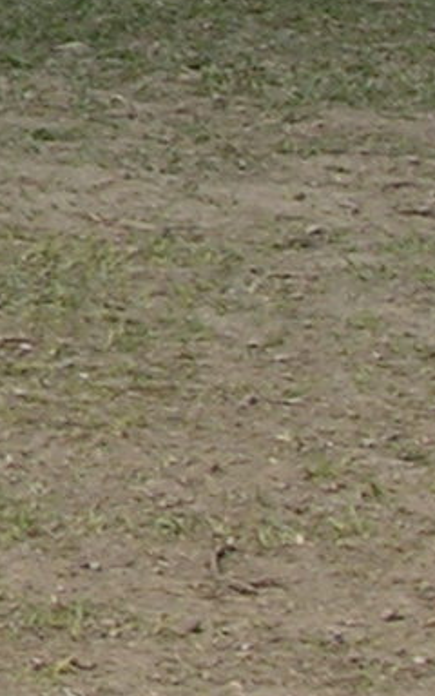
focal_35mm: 315
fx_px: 5975
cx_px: -1022
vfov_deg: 6.6
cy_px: -315
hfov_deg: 4.0
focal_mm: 8.9
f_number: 6.3
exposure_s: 1/197
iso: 50
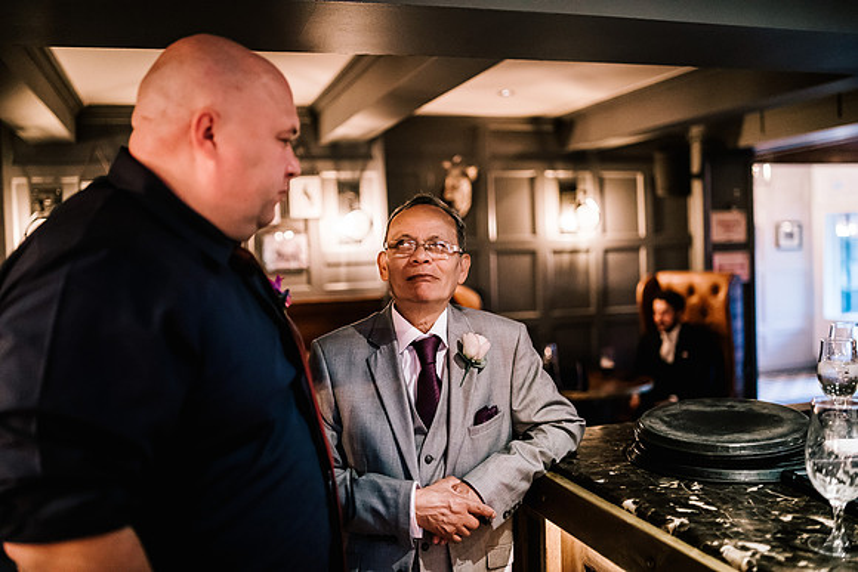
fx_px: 834
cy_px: 286
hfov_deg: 54.4
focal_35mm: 35
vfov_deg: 37.9
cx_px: 429
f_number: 1.4
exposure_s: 1/500
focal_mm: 35
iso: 4000
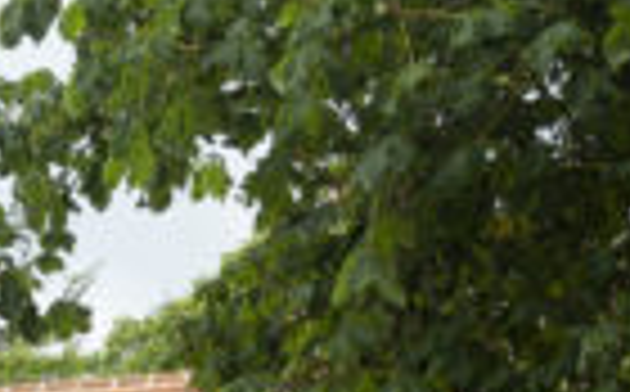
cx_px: -176
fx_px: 3068
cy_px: 1036
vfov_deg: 6.8
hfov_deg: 11.4
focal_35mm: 179
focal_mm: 32
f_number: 5.6
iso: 100
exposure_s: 1/80
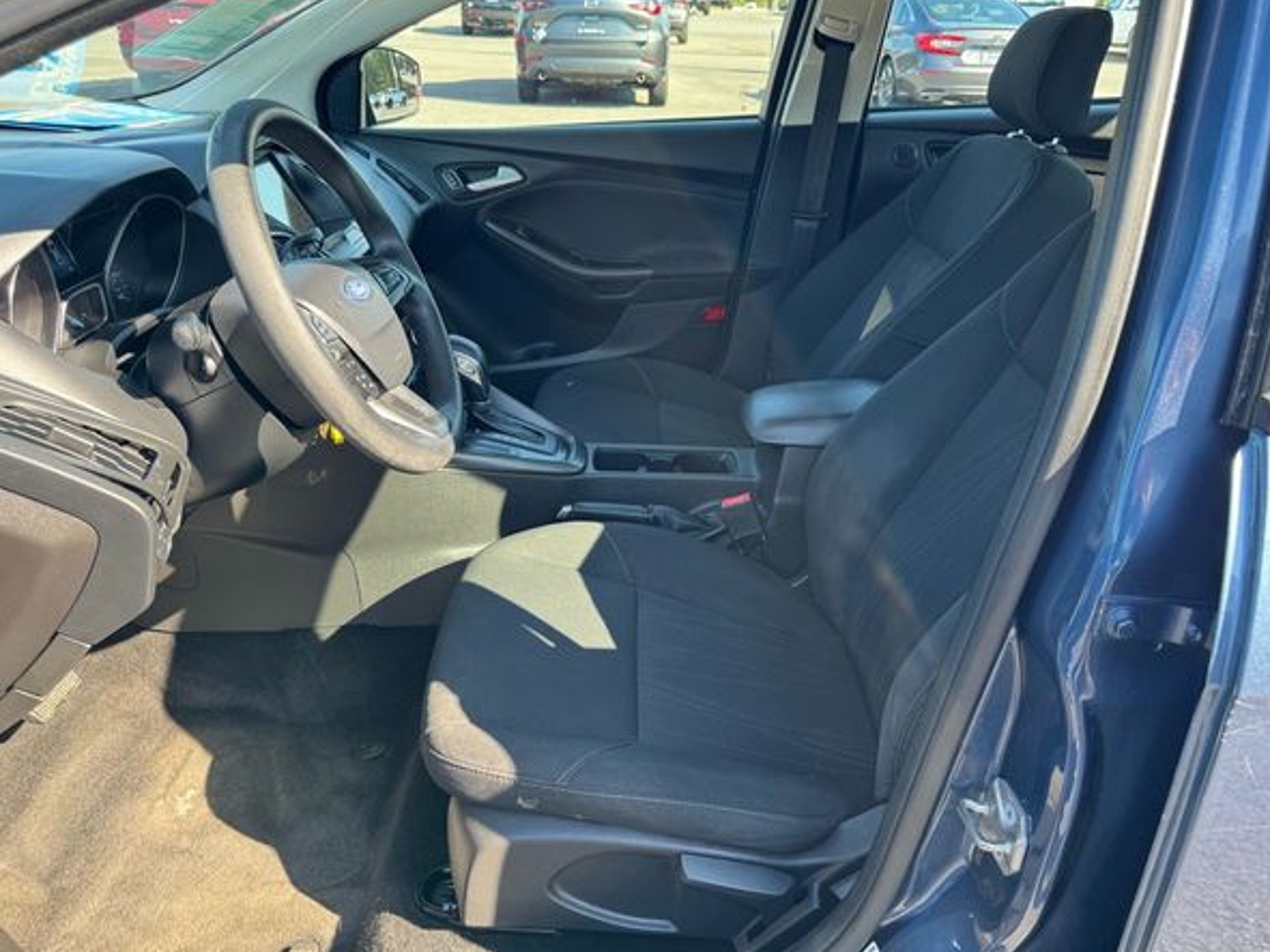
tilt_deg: -29.1
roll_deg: -2.5
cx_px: 670
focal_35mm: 26
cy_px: 488
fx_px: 954
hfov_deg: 67.3
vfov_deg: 53.0
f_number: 1.78
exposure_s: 1/164
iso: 64
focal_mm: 6.76
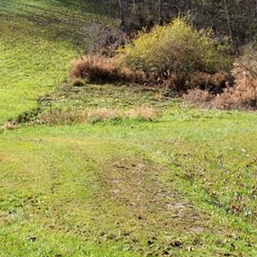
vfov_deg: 22.4
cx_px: 141
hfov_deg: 23.0
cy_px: 14
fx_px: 630
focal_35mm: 75
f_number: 6.3
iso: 100
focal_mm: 18
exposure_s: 1/160
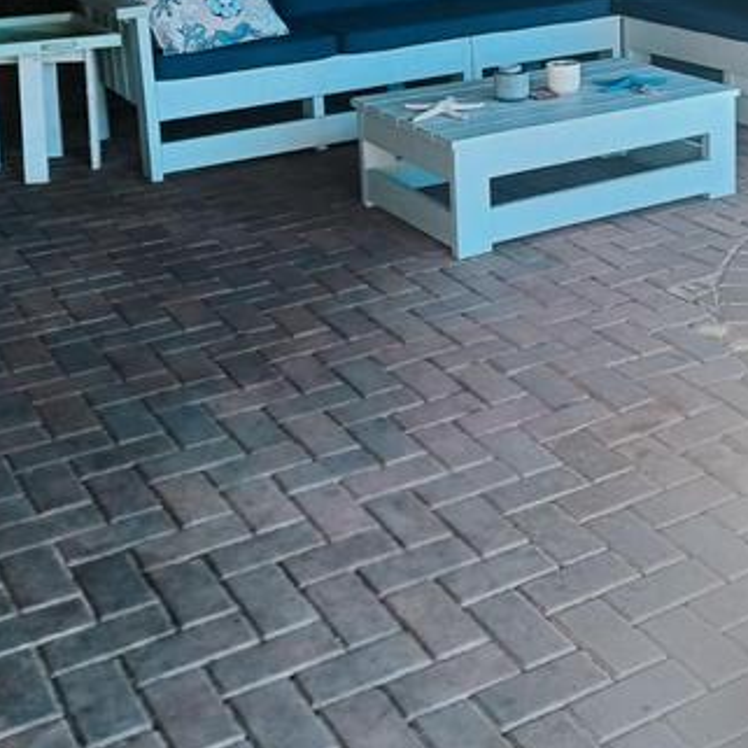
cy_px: 44
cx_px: 601
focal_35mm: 55
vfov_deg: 29.5
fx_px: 1345
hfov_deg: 30.3
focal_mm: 4.7
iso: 125
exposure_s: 1/50
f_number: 1.7
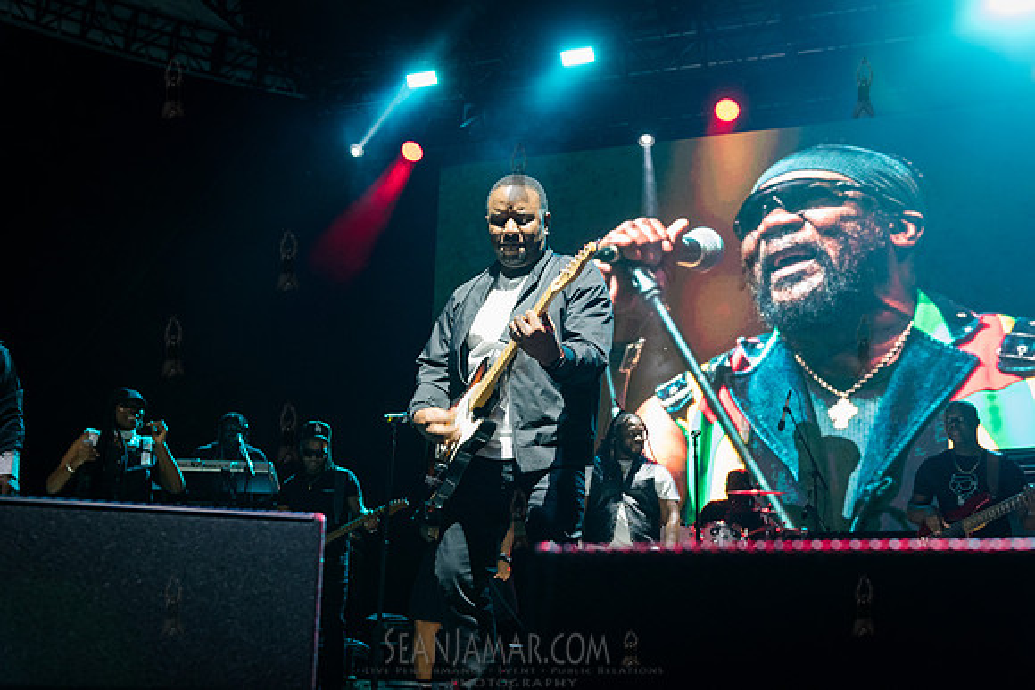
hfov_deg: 46.4
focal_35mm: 42
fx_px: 1208
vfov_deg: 31.9
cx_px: 518
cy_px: 345
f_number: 4
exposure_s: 1/250
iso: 3200
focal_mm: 42
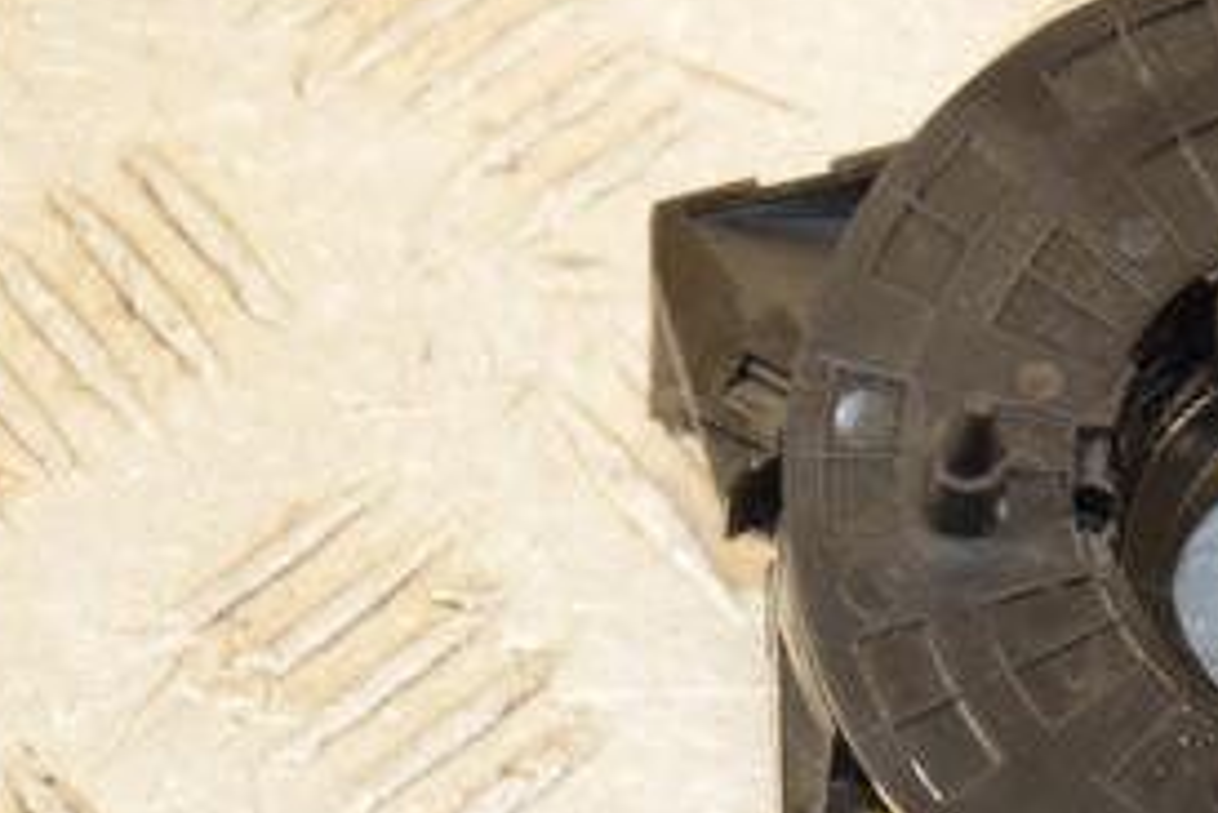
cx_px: 1196
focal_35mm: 230
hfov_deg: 8.9
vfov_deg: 6.0
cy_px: 604
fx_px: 7785
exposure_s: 1/200
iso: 800
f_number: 6.3
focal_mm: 70
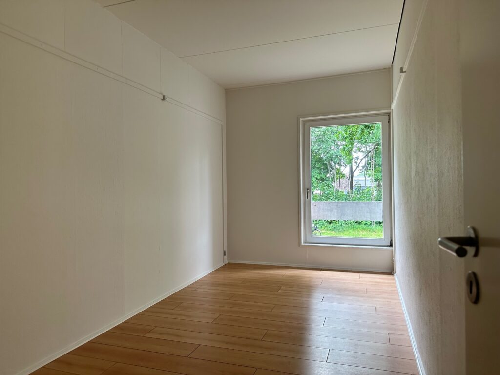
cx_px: 250
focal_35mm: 24
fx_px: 347
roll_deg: +0.9
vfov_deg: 56.8
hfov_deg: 71.6
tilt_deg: -0.3
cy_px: 188
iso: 200
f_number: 1.78
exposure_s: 1/121
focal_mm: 6.86
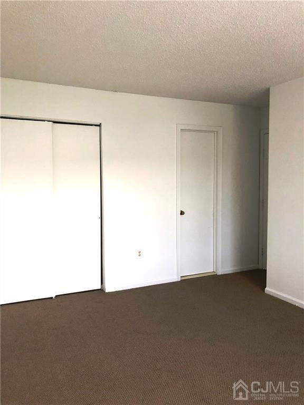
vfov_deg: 63.4
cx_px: 152
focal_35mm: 28
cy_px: 202
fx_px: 328
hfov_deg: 49.7
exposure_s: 1/15
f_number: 1.8
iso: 40
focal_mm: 3.99
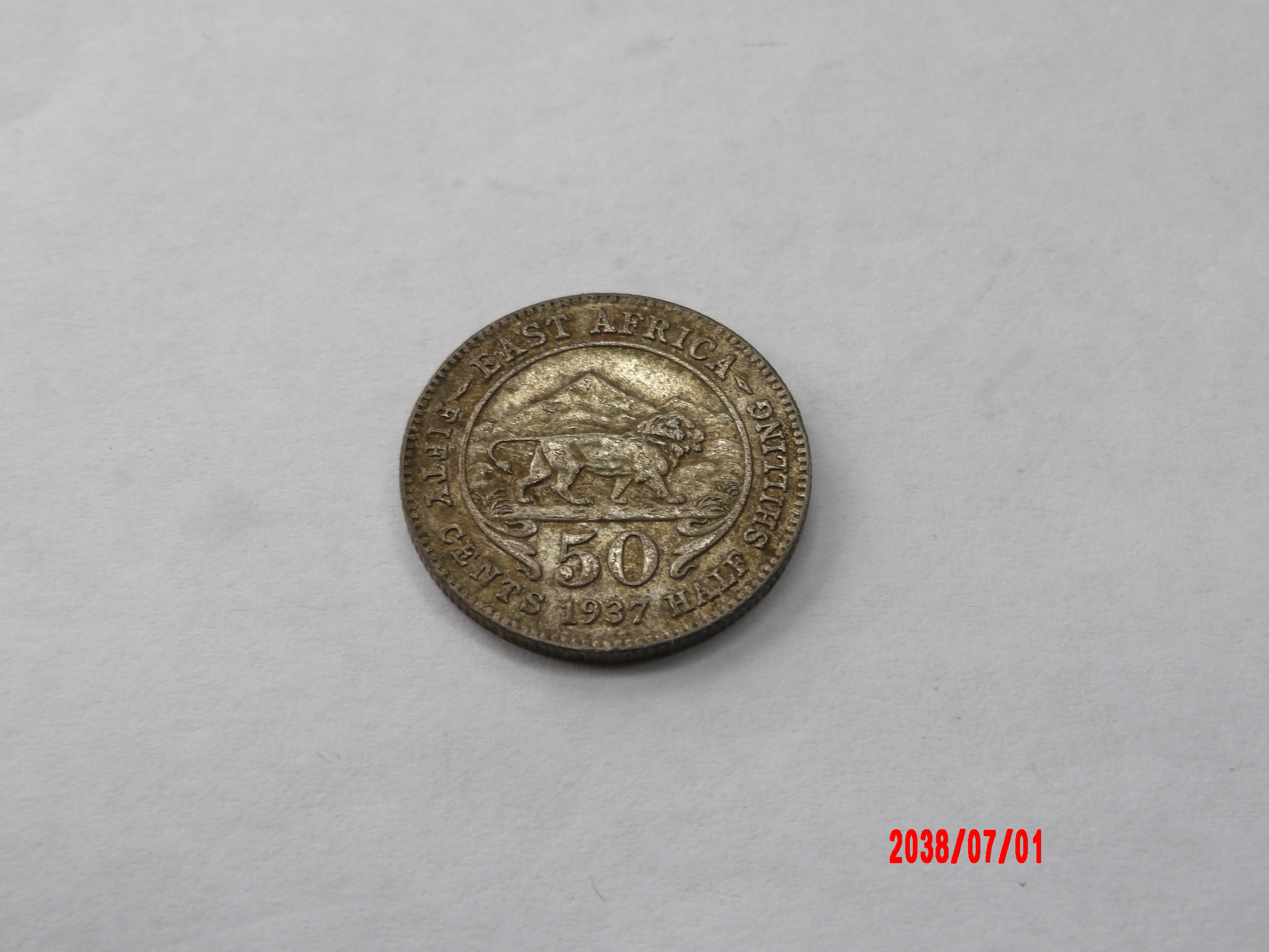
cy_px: 476
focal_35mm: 42
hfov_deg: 44.8
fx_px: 1540
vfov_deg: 34.3
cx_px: 634
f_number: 4.9
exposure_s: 1/36
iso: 100
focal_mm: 7.6
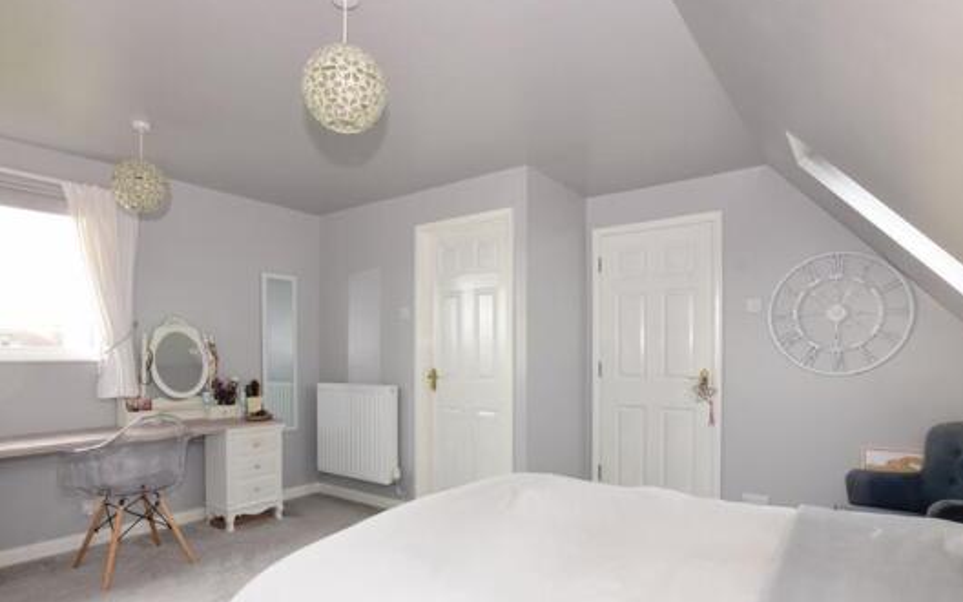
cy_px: 358
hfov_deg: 88.0
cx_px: 480
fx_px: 499
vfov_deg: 61.7
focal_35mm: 19
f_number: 18
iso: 400
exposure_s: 1/3
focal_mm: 10
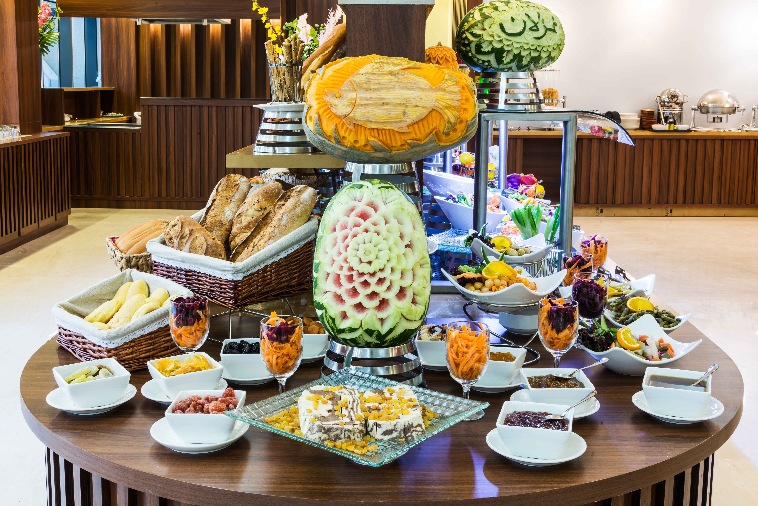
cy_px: 253
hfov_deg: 46.4
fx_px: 885
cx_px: 379
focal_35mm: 42
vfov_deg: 31.9
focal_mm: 42
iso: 100
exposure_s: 8
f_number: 18
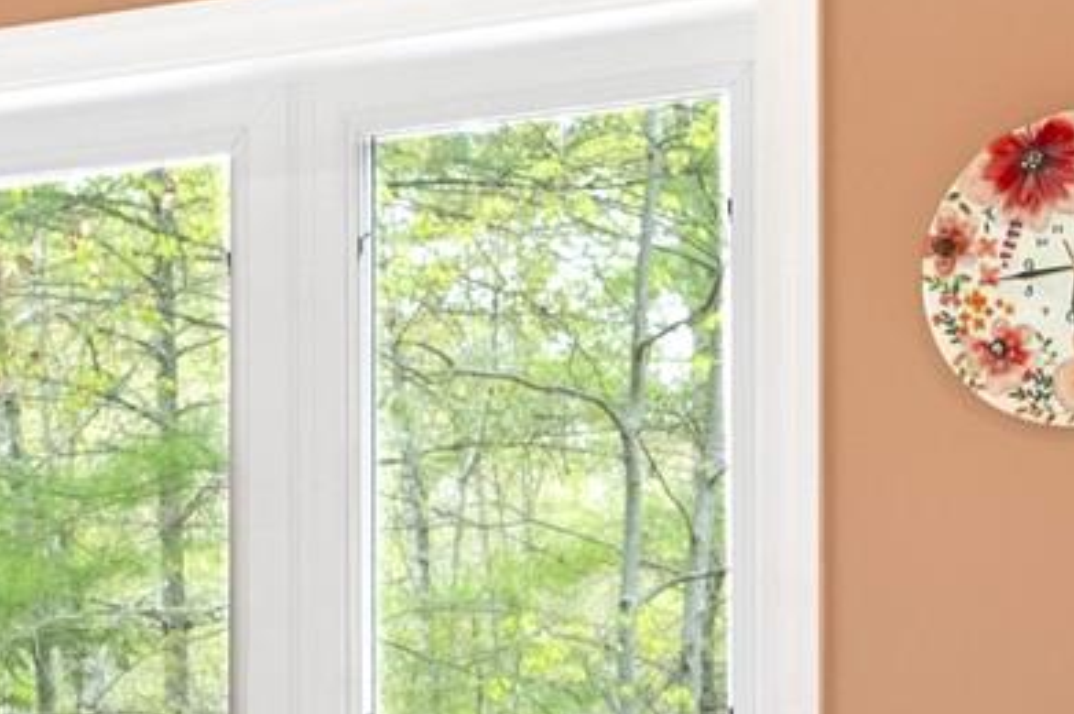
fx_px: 3517
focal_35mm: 118
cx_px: -143
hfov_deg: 16.8
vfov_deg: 11.3
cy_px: 930
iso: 250
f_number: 7.1
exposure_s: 1.3
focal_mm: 15
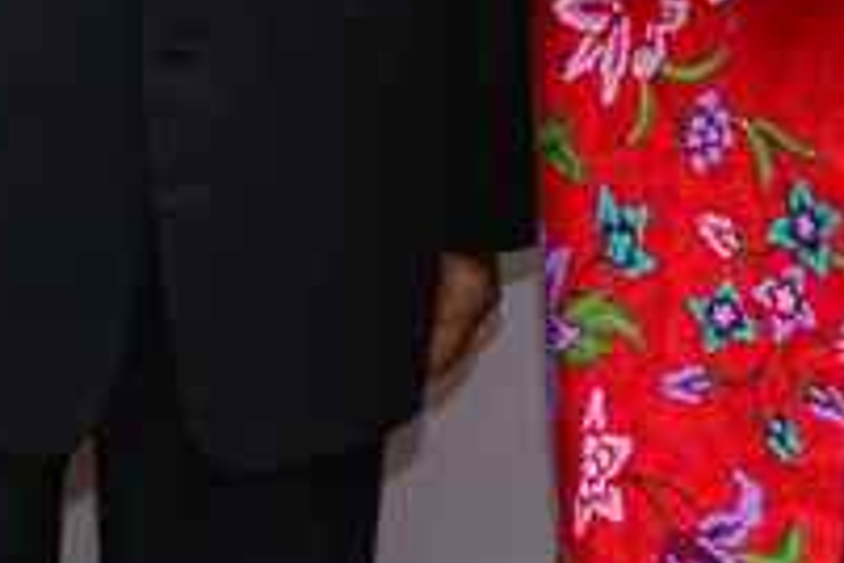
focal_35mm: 242
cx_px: -59
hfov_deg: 8.4
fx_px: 5673
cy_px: -880
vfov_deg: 5.5
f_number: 3.5
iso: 800
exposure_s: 1/125
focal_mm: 38
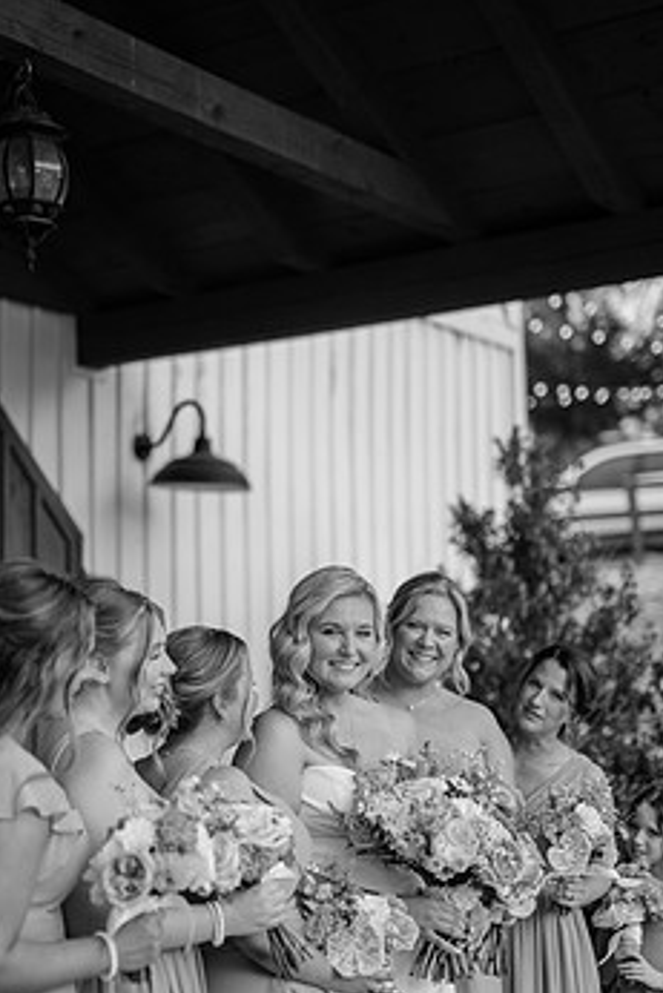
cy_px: 574
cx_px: 290
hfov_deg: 20.9
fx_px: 1794
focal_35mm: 65
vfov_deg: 30.9
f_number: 1.8
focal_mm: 50
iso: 1000
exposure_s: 1/5000
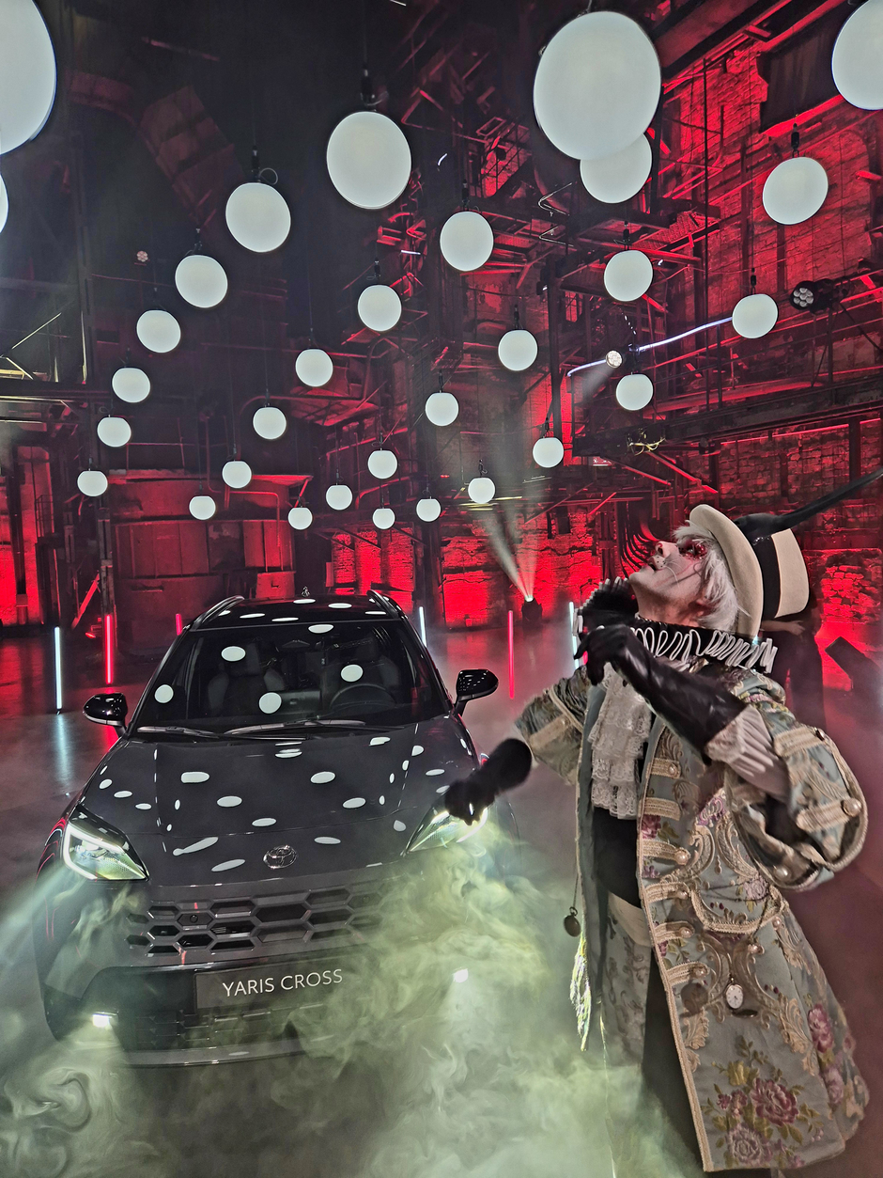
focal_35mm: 23
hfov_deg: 58.9
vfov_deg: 73.9
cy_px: 589
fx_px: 782
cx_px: 442
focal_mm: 5.4
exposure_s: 1/50
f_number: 1.8
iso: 100
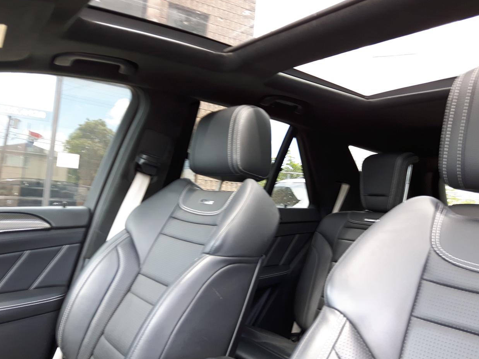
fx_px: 443
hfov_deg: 56.8
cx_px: 235
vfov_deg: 44.2
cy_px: 176
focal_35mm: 32
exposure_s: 1/33
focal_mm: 3.7
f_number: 1.9
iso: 64
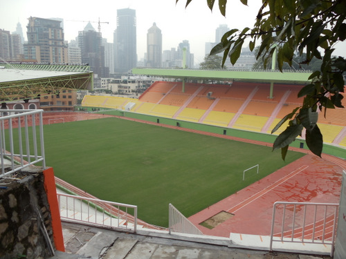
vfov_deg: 32.9
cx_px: 173
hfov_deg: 42.9
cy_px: 130
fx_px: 440
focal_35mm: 44
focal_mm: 6
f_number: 3.5
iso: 100
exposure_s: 1/500
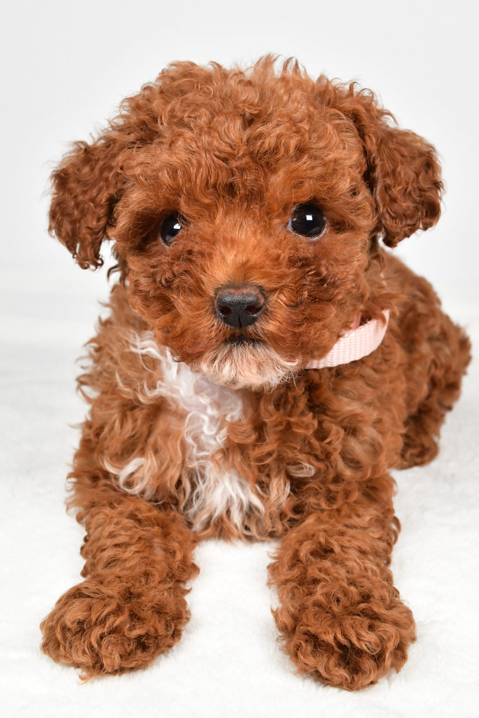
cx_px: 240
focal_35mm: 42
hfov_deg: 31.9
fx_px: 838
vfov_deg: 46.4
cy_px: 359
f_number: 11
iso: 4000
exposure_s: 1/500
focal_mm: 28
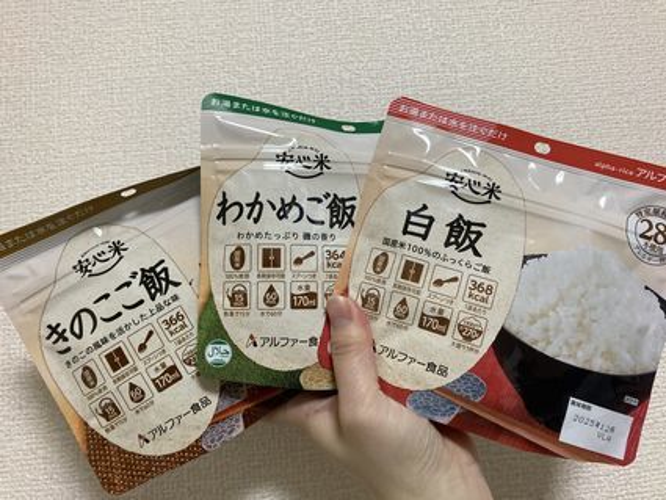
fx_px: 539
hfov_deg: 63.4
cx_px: 333
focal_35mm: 28
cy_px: 250
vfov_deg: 49.8
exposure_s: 1/50
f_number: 1.8
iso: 160
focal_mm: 3.99
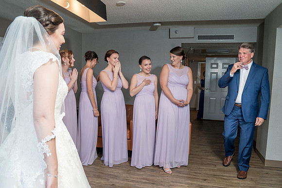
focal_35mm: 27
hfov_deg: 67.1
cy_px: 102
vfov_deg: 47.8
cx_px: 134
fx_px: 212
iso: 1000
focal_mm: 24
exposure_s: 1/200
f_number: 6.3
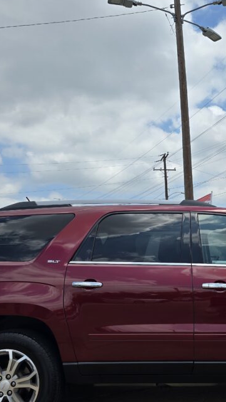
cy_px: 211
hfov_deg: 28.6
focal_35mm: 40
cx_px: 203
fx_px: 426
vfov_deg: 50.4
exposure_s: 1/1024
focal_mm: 6.3
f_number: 1.7
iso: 12
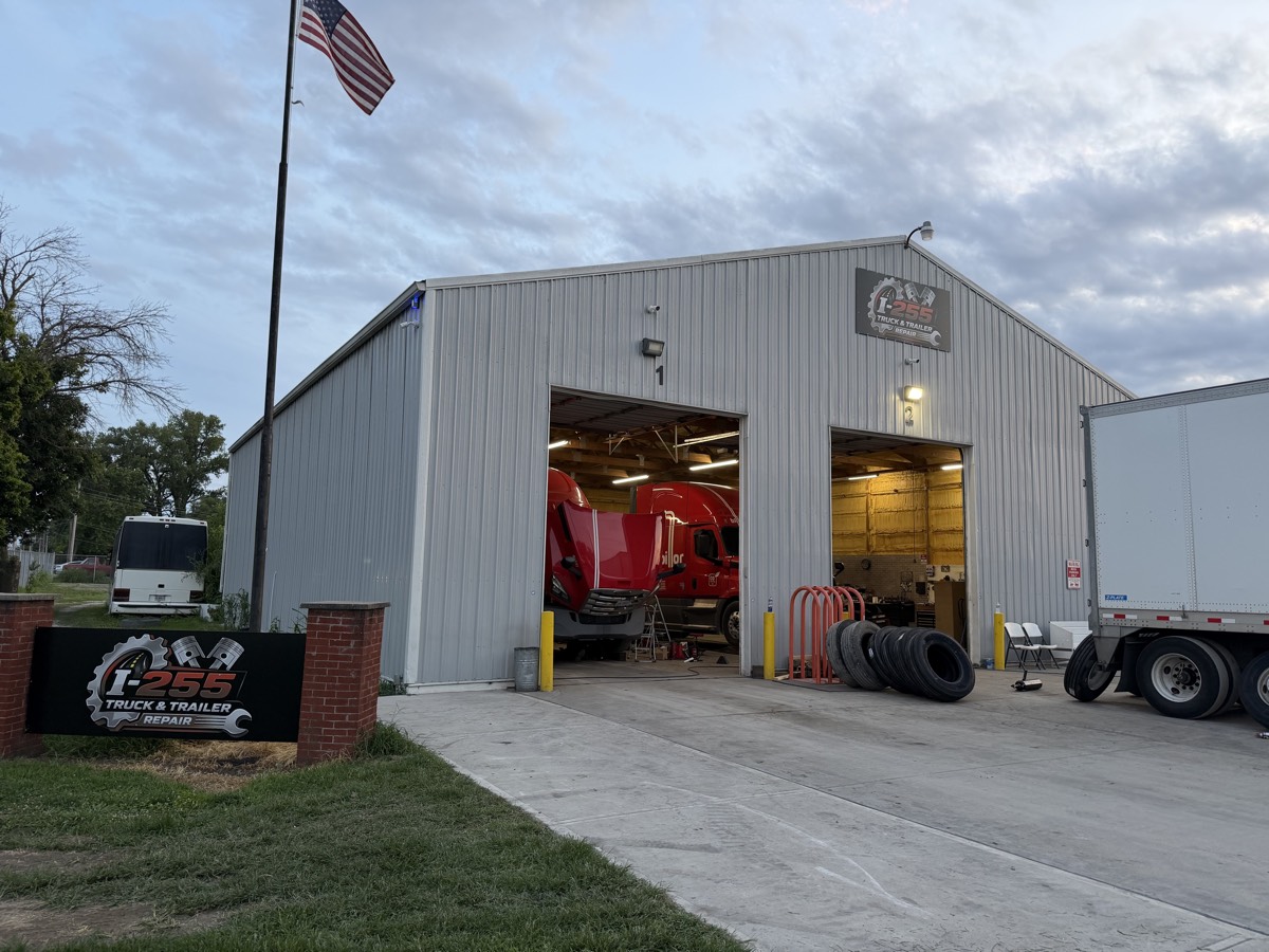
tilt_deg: +6.9
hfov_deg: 71.6
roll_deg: -0.9
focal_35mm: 24
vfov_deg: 56.8
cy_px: 476
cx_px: 634
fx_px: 880
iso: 125
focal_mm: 6.76
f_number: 1.78
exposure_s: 1/120
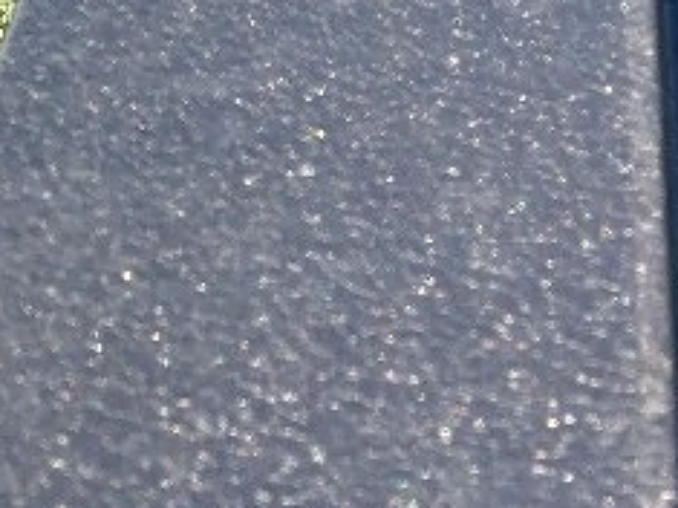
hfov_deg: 18.9
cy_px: -470
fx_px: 1997
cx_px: 629
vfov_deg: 12.8
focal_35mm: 102
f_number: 1.8
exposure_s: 1/370
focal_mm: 5.23
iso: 40
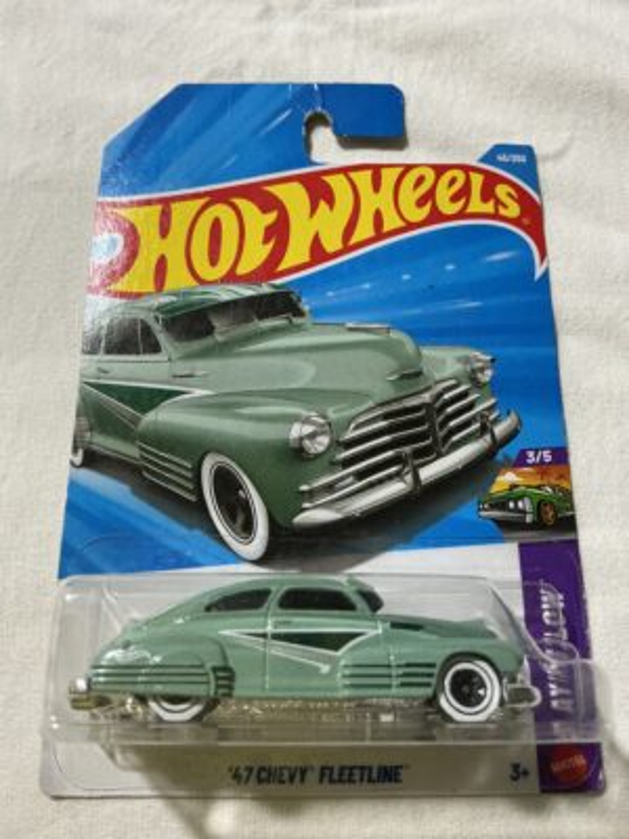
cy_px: 420
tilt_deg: -70.9
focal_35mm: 29
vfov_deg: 61.7
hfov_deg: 48.2
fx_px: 703
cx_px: 314
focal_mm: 3
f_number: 1.8
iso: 250
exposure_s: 1/60
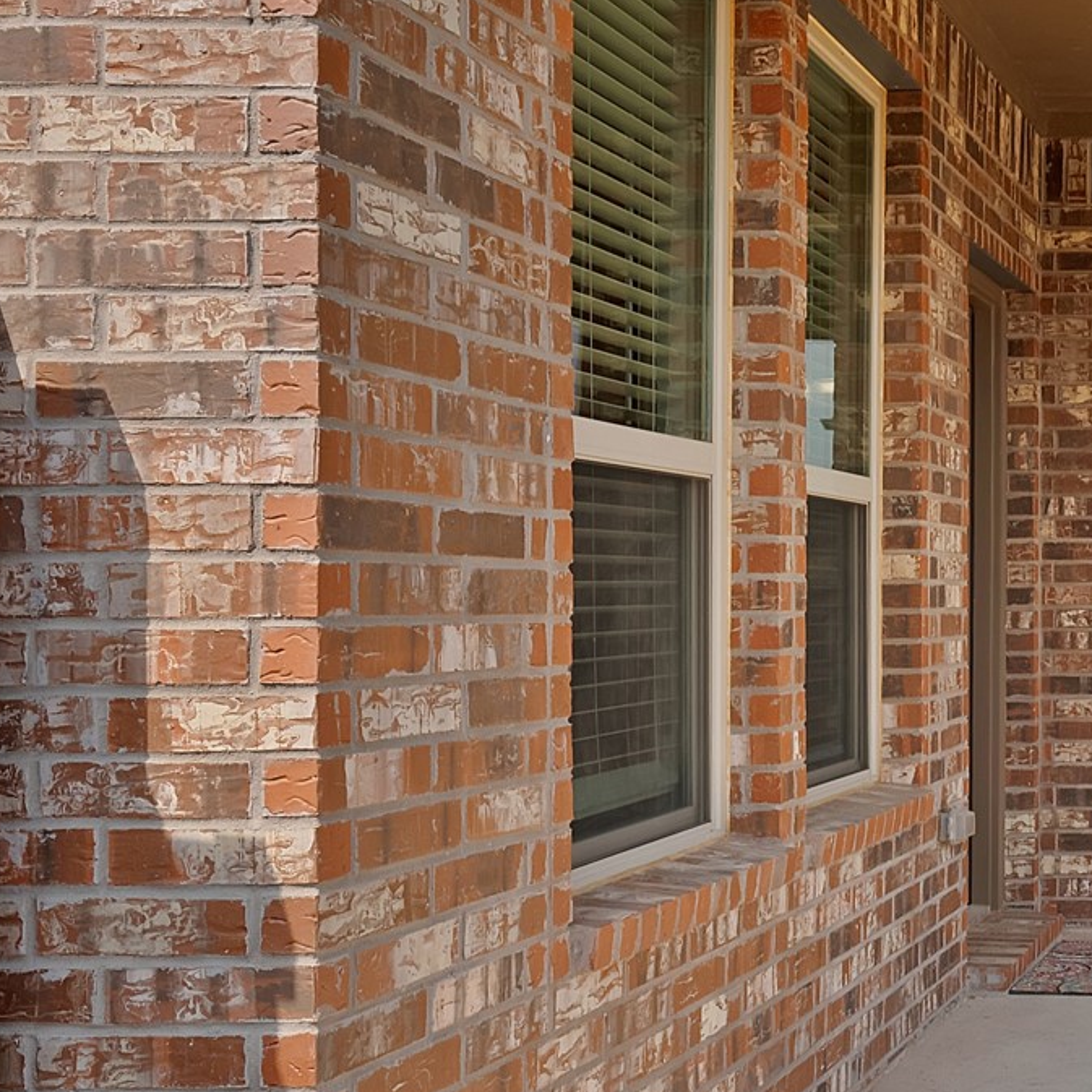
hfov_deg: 27.9
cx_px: 1493
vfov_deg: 35.4
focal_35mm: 48
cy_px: 527
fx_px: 1713
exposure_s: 1/80
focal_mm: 19
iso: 640
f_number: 9
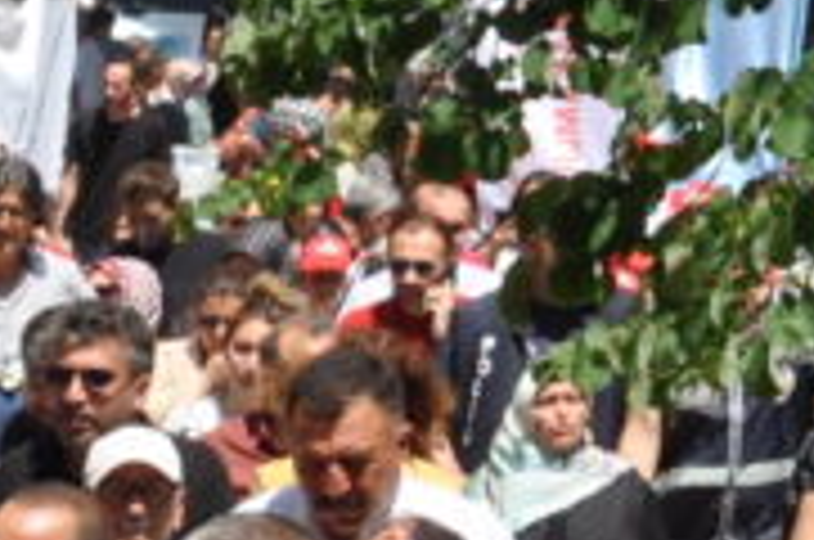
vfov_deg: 4.2
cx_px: -1592
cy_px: 1156
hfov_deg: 6.0
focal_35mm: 319
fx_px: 7200
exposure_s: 1/200
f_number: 11
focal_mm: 30
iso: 200
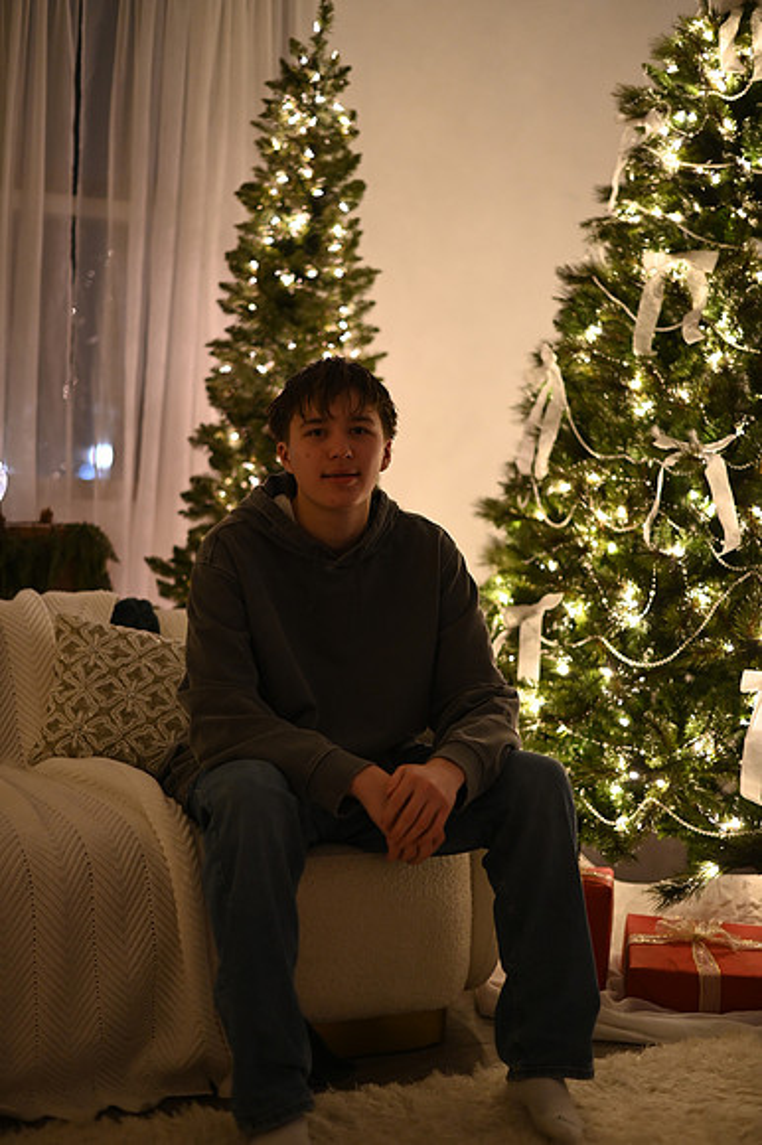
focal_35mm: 50
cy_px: 572
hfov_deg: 27.0
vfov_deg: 39.6
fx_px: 1589
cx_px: 381
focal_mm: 50
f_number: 1.8
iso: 1600
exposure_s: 1/100
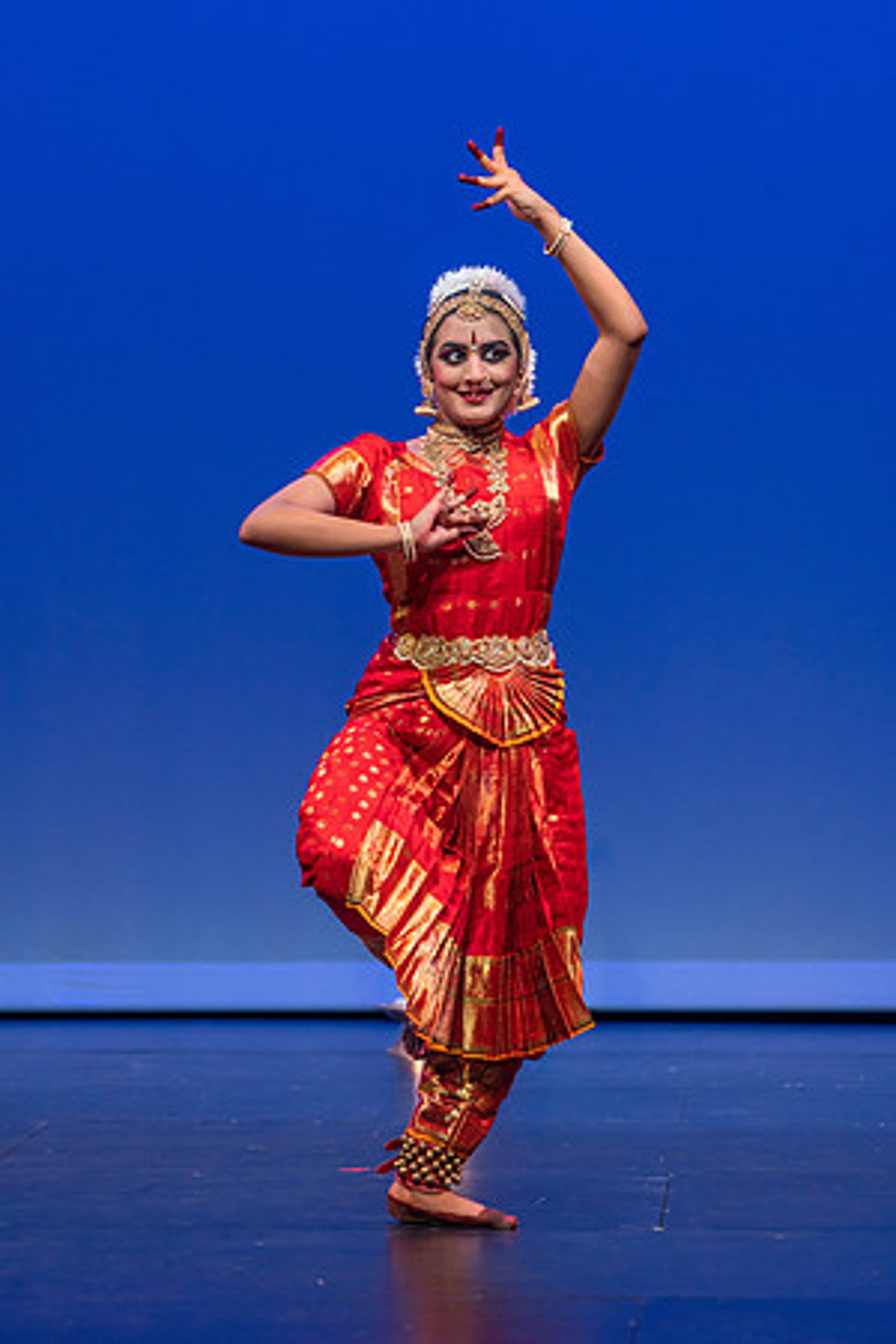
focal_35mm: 200
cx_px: 448
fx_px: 7466
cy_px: 672
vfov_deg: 10.3
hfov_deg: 6.9
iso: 2000
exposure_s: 1/400
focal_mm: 200
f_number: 4
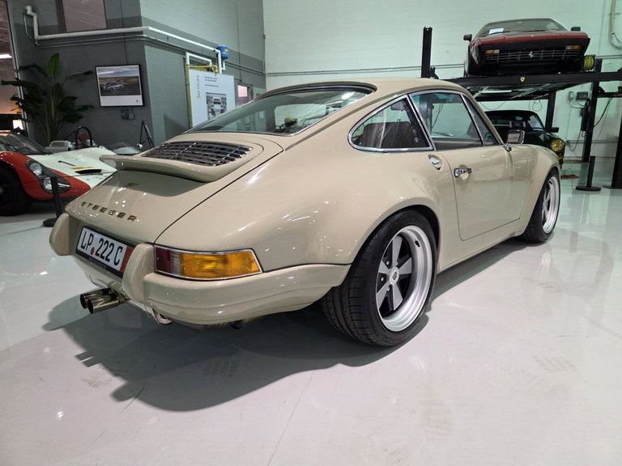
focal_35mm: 23
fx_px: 413
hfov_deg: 73.9
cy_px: 233
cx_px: 311
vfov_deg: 58.9
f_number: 1.7
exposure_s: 1/120
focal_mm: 6.3
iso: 500
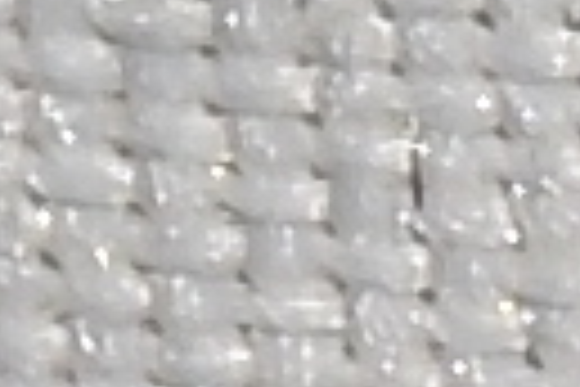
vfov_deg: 0.9
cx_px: 1214
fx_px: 25228
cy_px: 972
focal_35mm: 1566
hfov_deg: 1.3
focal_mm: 140
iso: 100
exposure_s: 1/160
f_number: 13
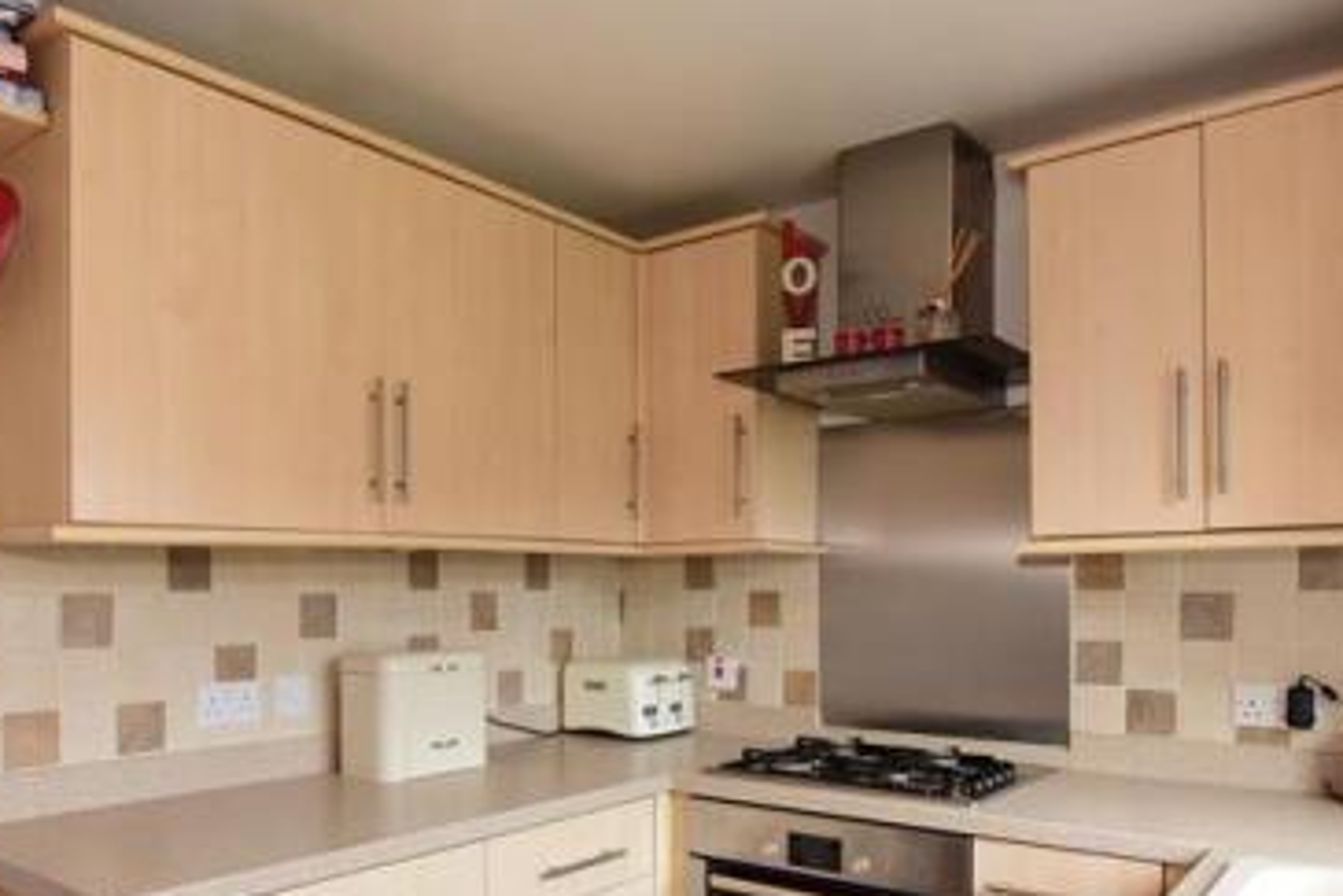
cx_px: 565
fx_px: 1008
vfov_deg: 47.3
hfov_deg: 67.0
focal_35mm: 27
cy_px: 592
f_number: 14
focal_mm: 10
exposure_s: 1/25
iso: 400
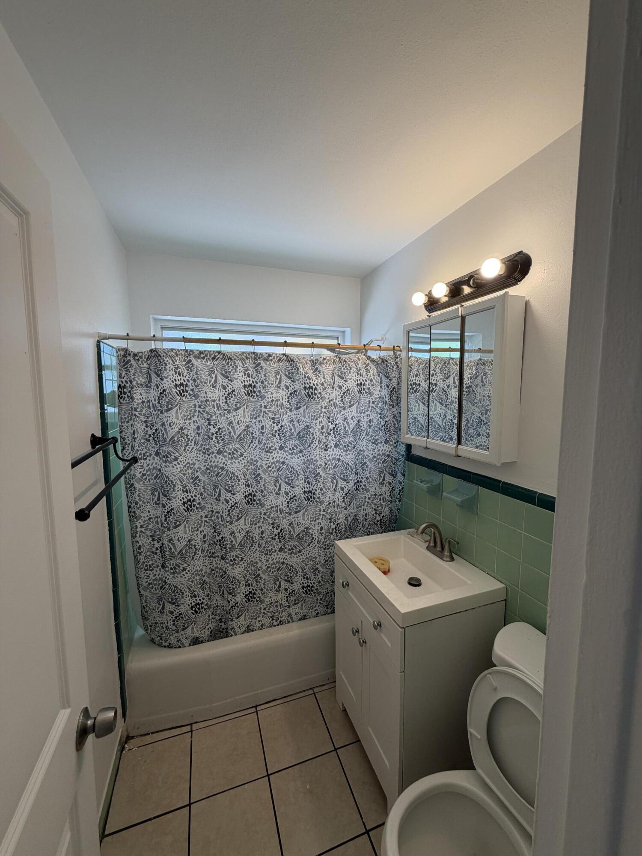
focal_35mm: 14
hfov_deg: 85.7
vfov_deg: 102.1
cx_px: 321
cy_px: 428
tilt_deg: -7.0
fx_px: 346
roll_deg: +0.3
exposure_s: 1/120
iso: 64
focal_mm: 2.22
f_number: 2.2
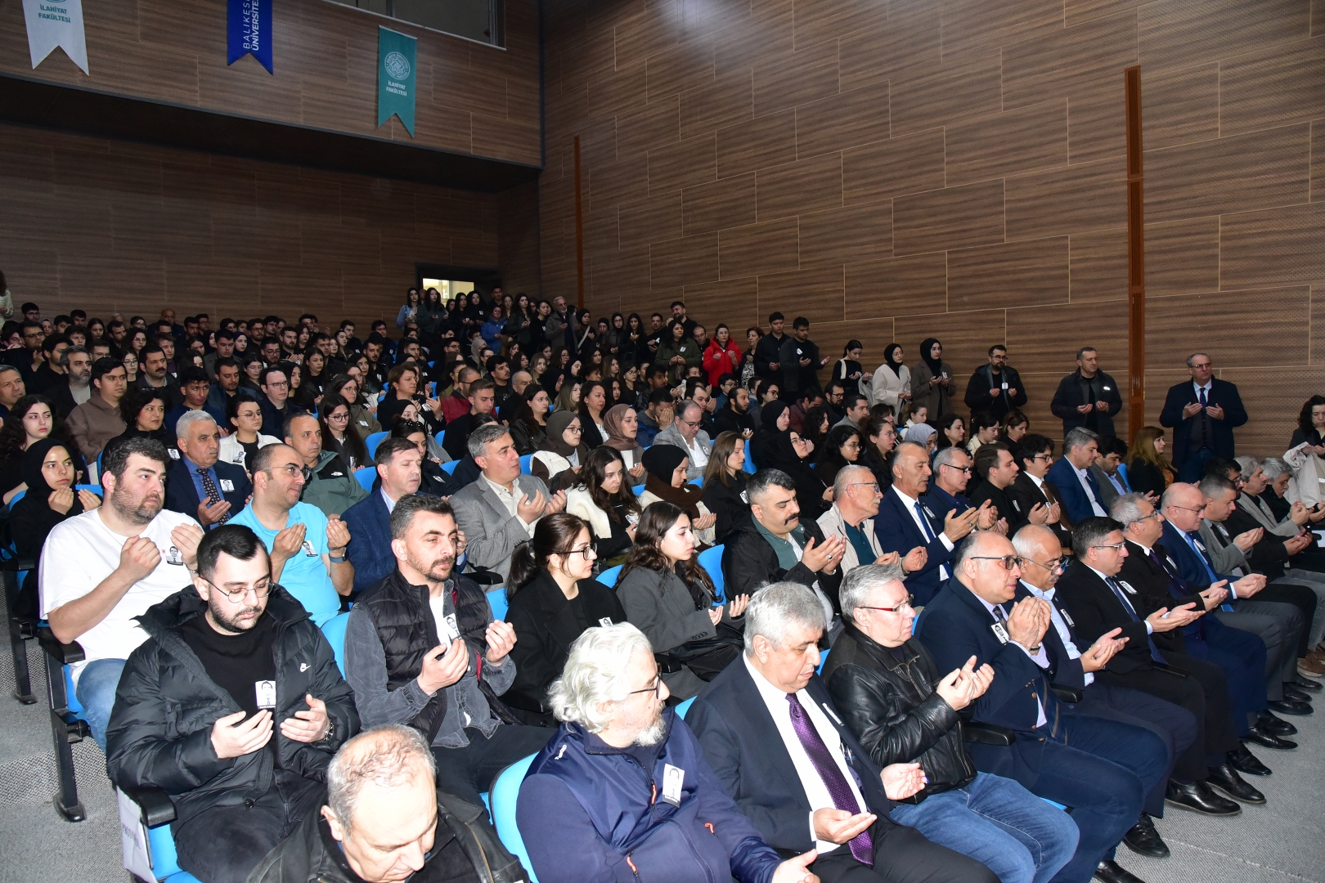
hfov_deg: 73.7
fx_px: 883
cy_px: 442
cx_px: 662
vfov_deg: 53.1
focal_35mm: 24
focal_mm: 24
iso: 3200
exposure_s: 1/200
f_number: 7.1
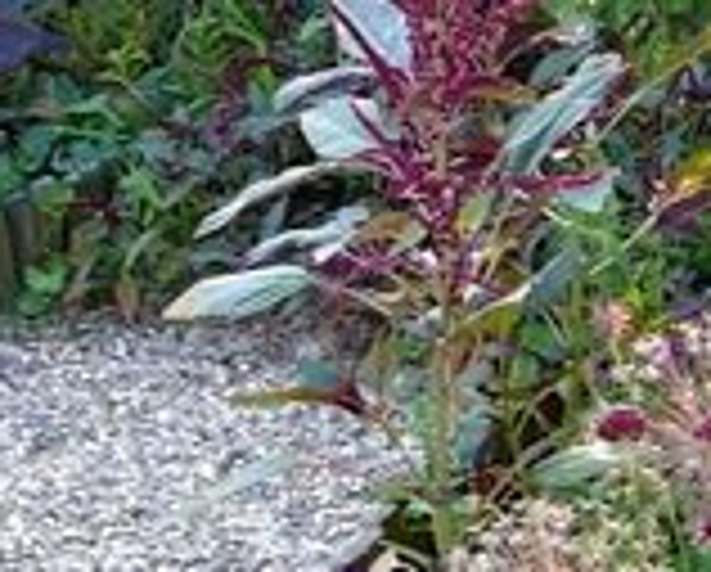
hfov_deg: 20.1
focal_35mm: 95
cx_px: 464
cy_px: 522
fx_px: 2003
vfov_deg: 16.0
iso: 80
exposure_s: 1/60
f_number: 2.8
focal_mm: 5.2
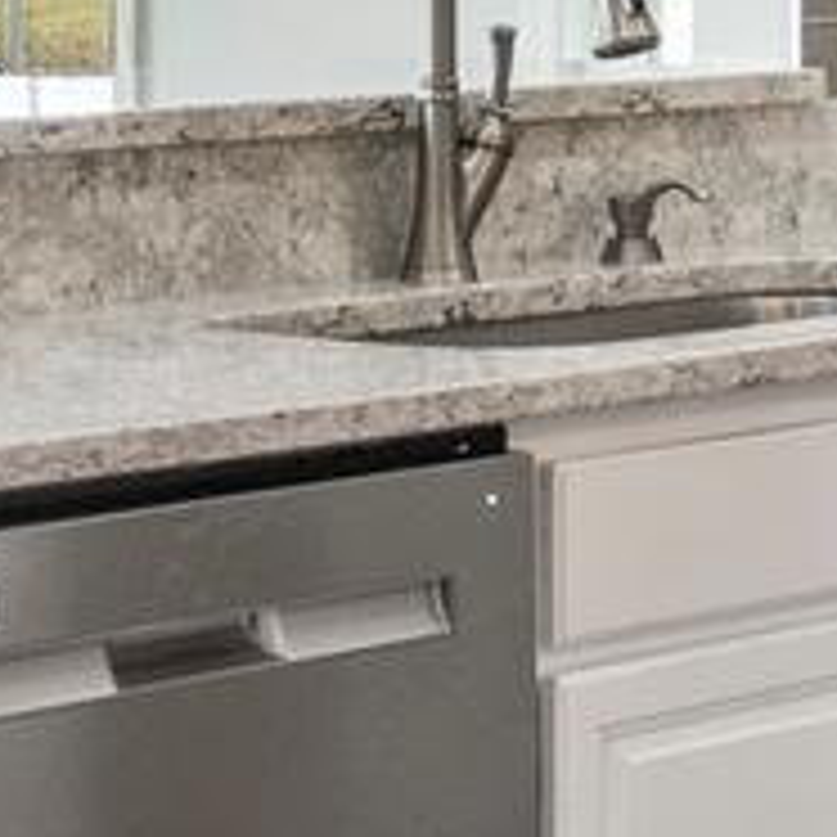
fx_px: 4869
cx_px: 1485
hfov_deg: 9.4
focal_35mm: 178
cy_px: -108
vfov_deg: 9.7
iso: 640
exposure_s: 1/4
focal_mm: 19
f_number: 8
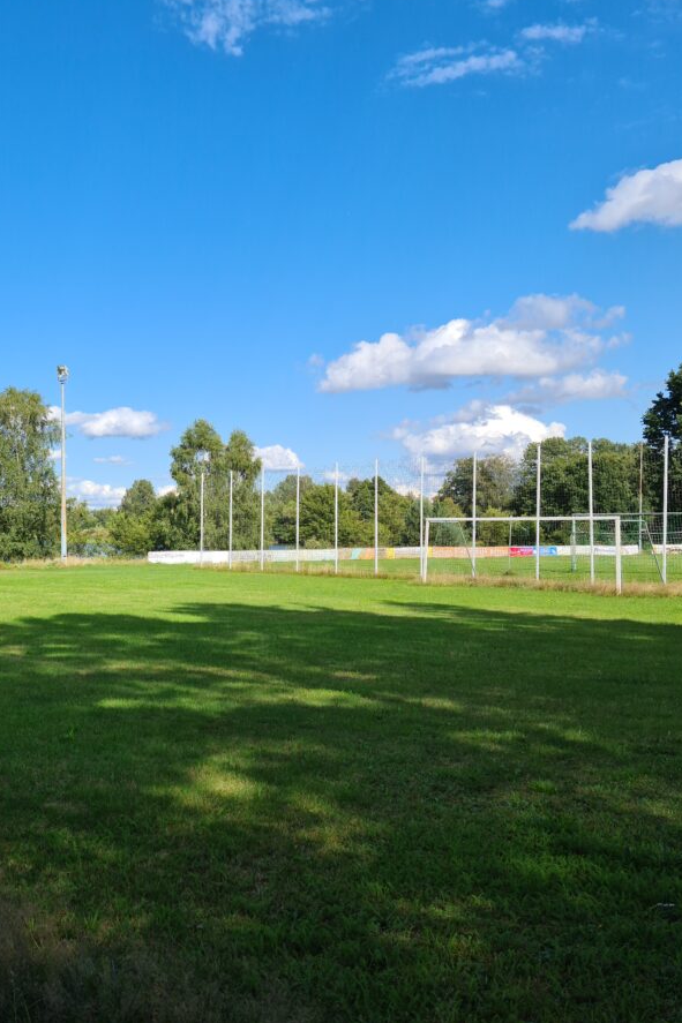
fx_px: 1080
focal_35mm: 38
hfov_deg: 33.9
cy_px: 506
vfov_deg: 50.7
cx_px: 130
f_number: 2
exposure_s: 1/786
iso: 25
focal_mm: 5.9
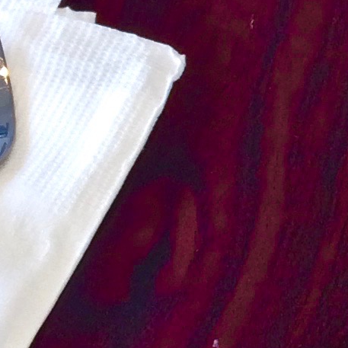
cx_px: 724
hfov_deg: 8.9
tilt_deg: -40.8
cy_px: -52
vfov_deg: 9.4
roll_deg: -1.1
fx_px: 2081
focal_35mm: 183
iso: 40
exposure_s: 1/120
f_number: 2.2
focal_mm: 4.15
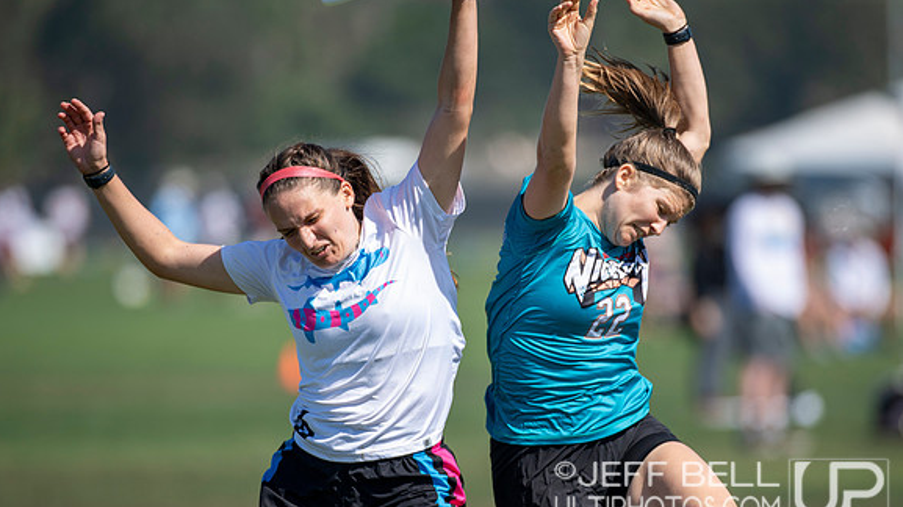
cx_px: 481
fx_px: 10292
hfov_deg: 5.0
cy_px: 344
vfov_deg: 2.8
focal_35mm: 430
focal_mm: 300
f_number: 3.2
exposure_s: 1/2500
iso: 160
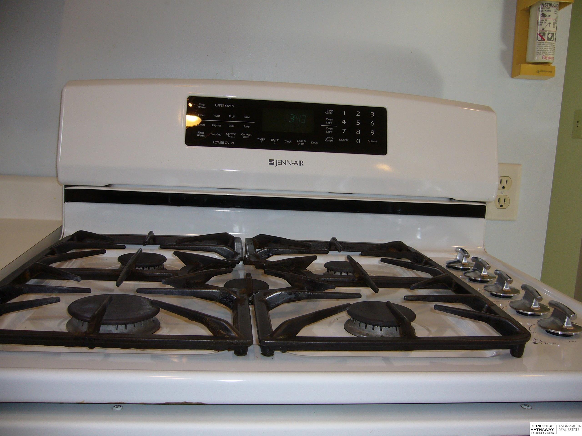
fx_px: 588
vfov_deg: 40.7
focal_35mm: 35
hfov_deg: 52.6
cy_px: 218
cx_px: 291
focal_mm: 5.8
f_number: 2.8
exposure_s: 1/60
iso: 100
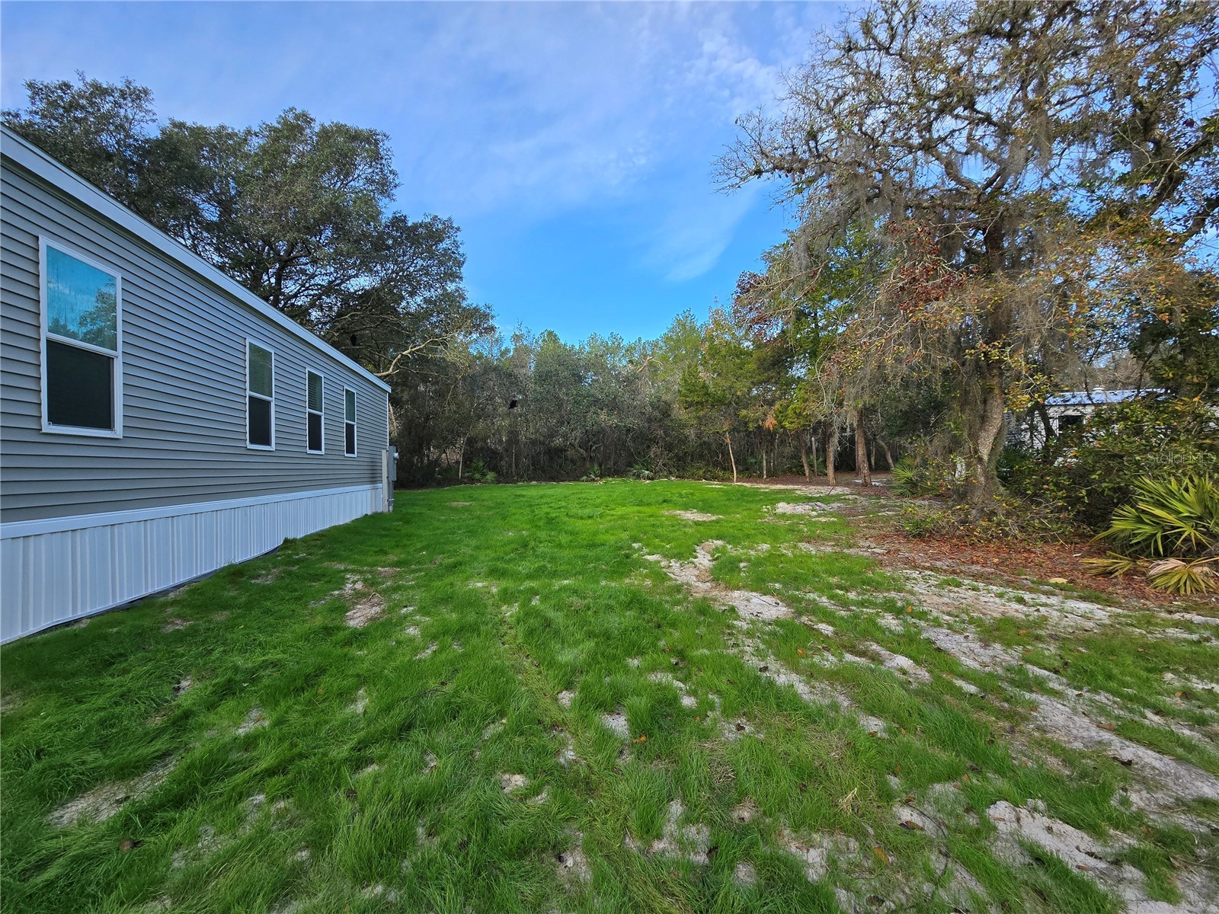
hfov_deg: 106.2
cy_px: 457
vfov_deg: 89.9
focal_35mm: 13
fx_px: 458
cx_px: 610
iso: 50
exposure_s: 1/675
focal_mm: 2.2
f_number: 2.2
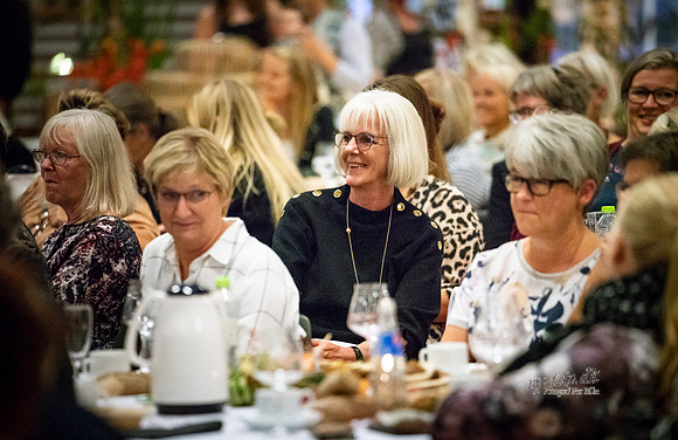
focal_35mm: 242
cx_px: 327
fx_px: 4518
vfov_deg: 5.6
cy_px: 272
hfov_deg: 8.6
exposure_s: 1/200
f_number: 2.8
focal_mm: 200
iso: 32000
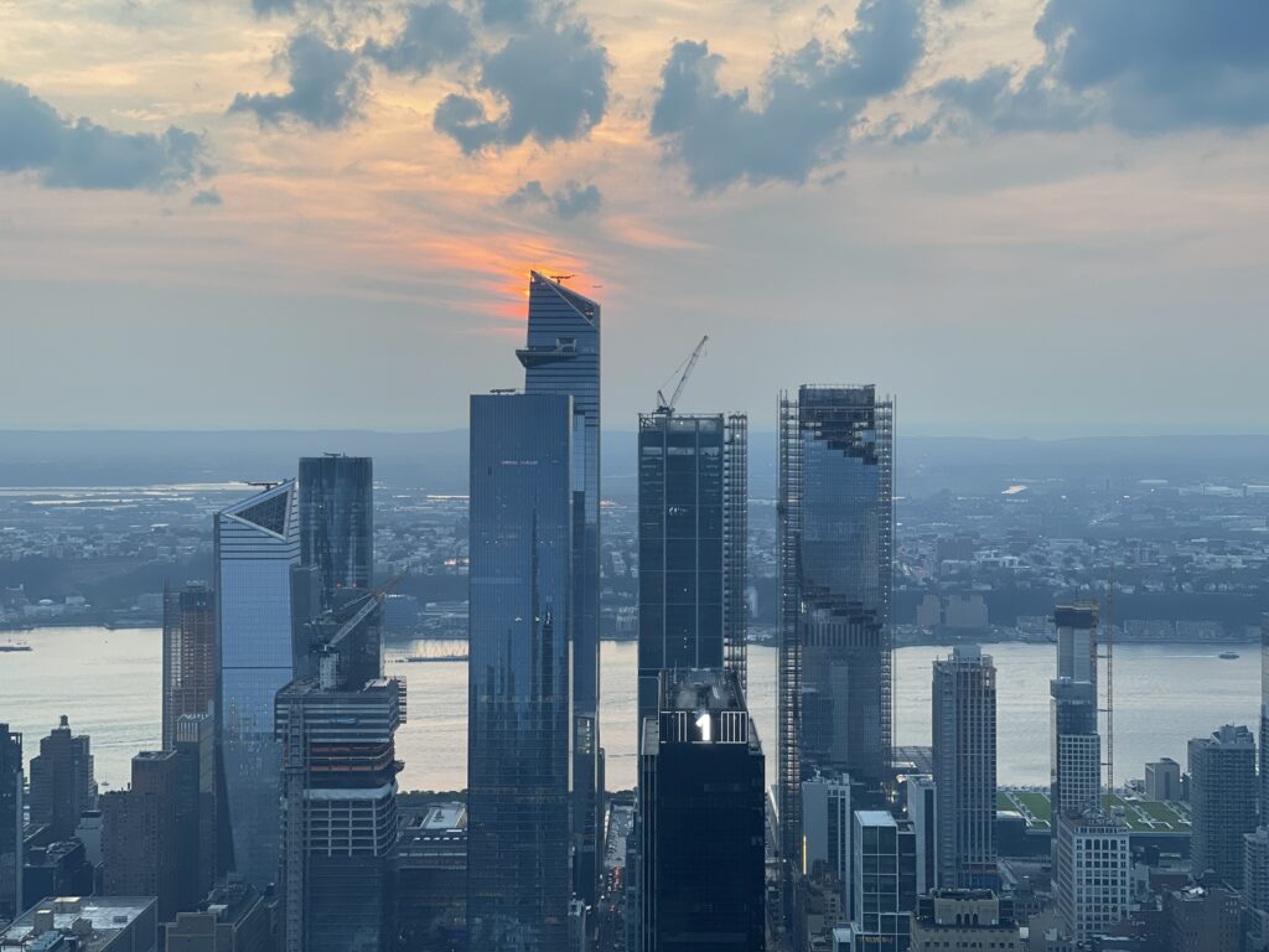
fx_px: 2346
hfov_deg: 30.3
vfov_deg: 22.9
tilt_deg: -1.9
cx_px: 634
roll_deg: -0.3
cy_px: 476
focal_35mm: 64
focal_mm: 7.5
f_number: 2.2
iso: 50
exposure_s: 1/90
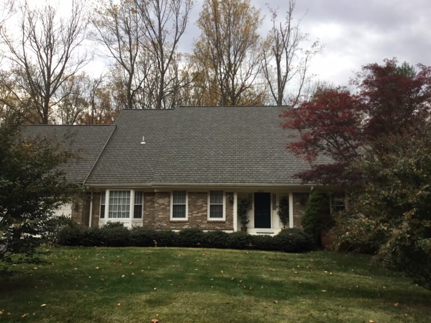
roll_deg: +1.9
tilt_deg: +5.2
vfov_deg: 45.4
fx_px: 386
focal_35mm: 31
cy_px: 162
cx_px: 216
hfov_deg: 58.4
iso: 25
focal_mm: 3.3
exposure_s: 1/120
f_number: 2.4
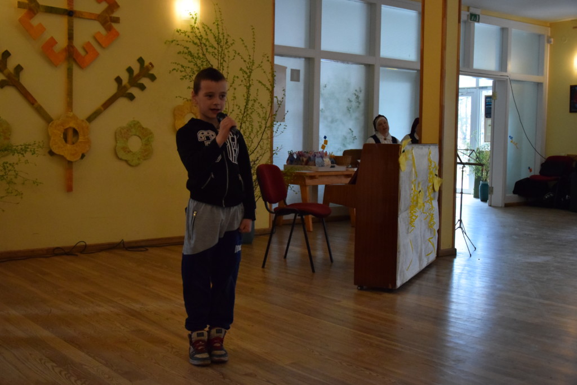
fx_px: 721
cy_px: 192
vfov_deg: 29.9
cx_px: 288
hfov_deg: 43.6
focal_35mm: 45
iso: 3200
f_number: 4.2
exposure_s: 1/400
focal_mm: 30
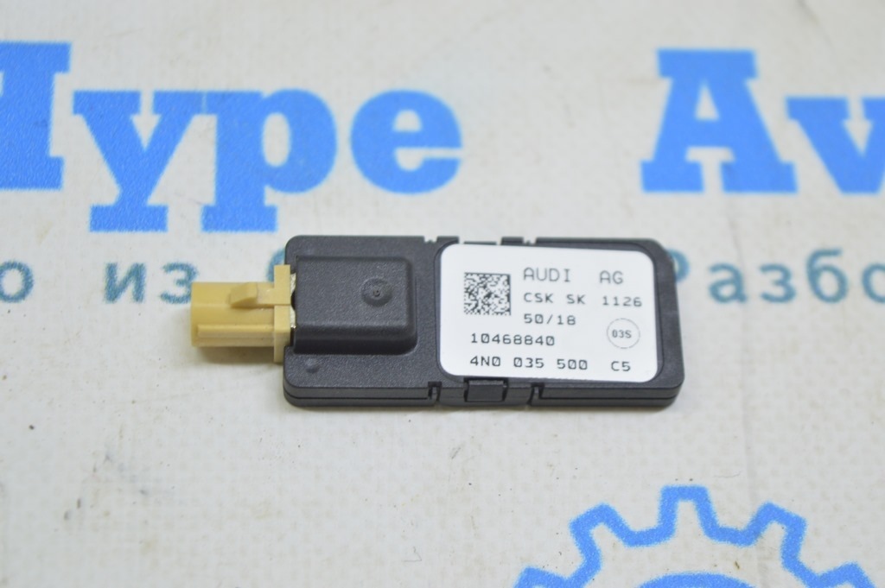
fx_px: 2026
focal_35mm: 82
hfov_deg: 24.6
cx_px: 442
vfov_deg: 16.5
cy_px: 294
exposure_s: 1/20
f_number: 5.6
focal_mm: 55
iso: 400
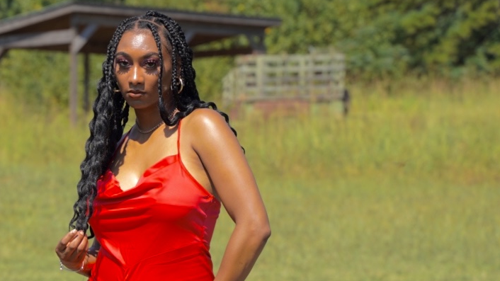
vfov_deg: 6.7
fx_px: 2386
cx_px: 164
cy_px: 102
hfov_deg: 11.9
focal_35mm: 180
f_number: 4.5
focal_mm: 75
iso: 100
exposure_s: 1/640
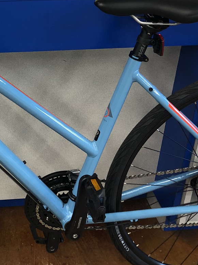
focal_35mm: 74
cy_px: 103
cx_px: 0
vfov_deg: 26.3
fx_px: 565
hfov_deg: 19.3
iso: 40
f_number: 1.8
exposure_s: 1/17
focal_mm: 3.99
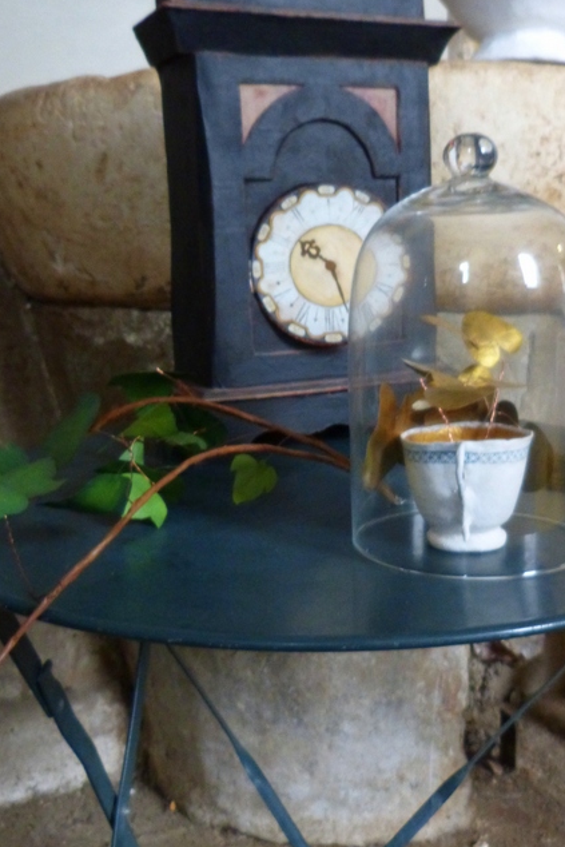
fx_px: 965
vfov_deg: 47.3
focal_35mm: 41
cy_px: 383
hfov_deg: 32.5
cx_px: 350
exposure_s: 1/25
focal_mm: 4.5
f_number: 2.8
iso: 400
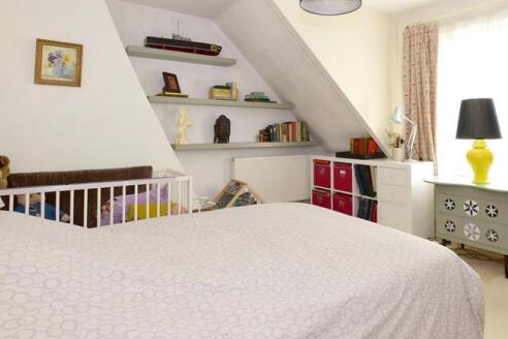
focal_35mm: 20
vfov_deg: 61.2
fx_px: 282
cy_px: 130
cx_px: 321
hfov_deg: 82.2
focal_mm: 10
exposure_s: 1/2.5
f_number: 11
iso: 200
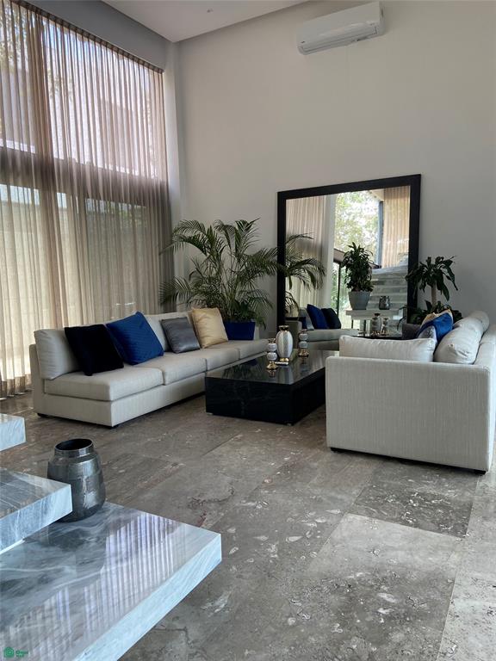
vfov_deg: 67.3
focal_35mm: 26
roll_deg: +2.4
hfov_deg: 53.1
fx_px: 497
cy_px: 330
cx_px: 248
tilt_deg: -5.5
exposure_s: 1/122
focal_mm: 4.25
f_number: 1.8
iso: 50
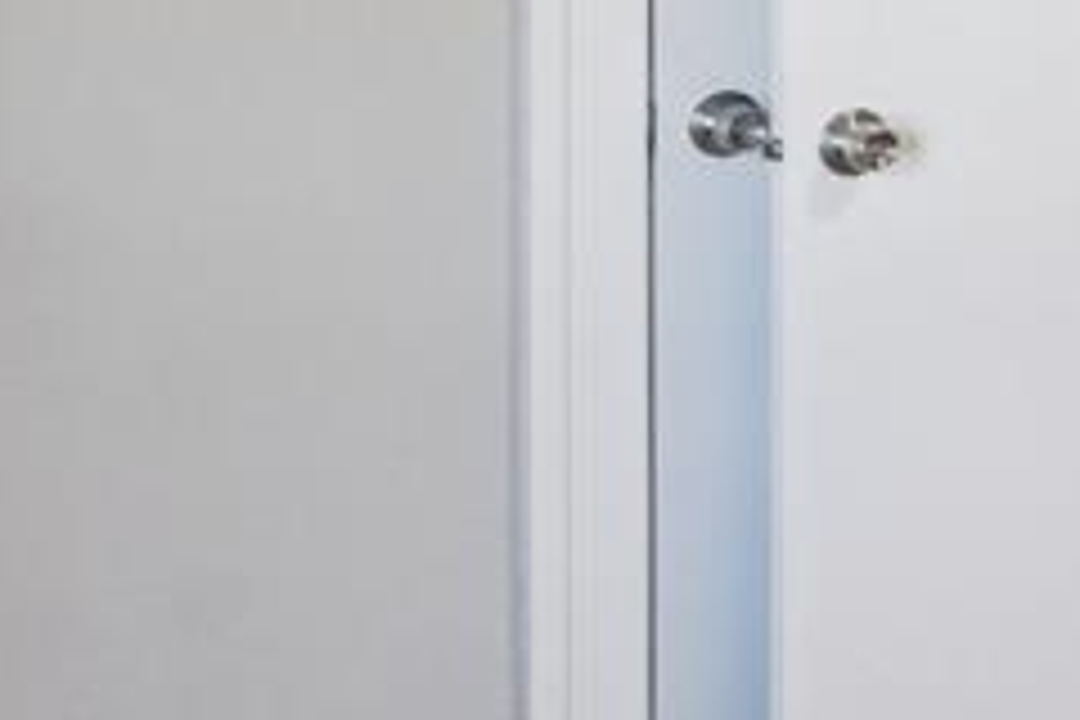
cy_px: -230
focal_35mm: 64
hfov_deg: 21.6
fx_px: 1920
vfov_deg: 19.5
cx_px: 1899
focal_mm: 10
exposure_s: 1/30
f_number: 8
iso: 500
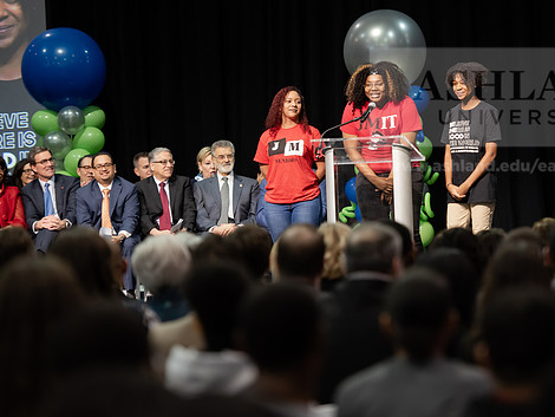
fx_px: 2663
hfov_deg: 11.9
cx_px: 334
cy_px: 191
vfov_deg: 9.0
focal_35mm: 166
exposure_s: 1/200
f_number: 3.2
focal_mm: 140
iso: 1250
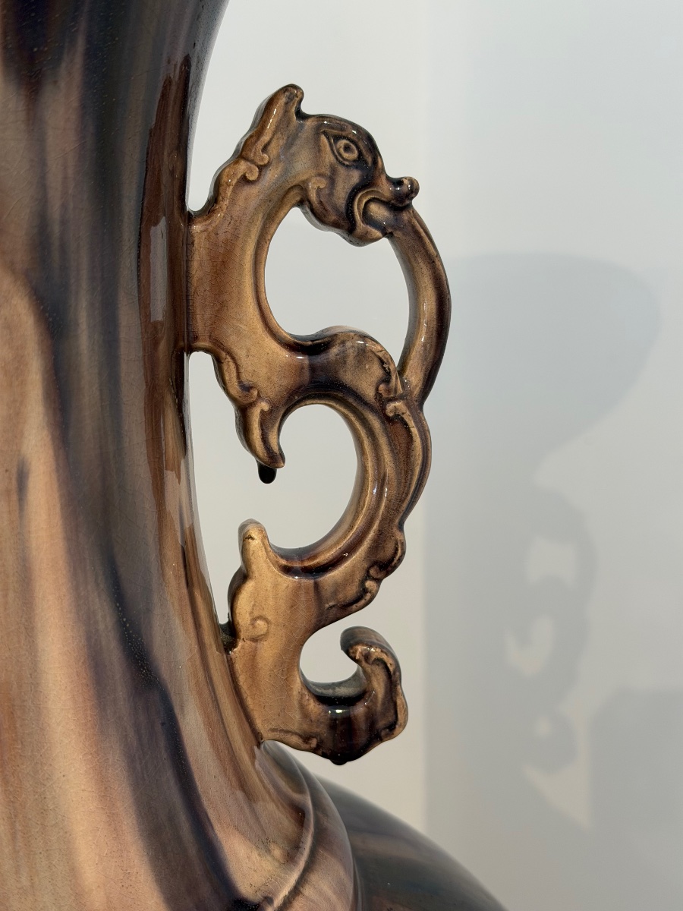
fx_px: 1263
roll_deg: +0.3
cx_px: 342
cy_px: 456
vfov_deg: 39.7
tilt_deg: -12.2
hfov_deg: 30.3
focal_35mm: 48
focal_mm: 6.76
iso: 50
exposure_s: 1/131
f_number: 1.78
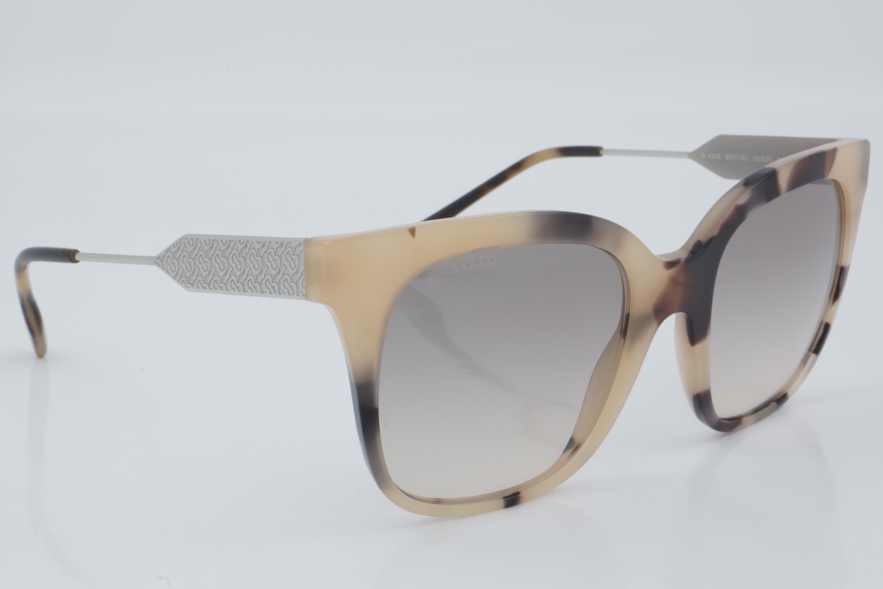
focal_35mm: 75
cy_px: 294
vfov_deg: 18.2
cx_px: 442
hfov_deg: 27.0
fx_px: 1839
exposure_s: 1/4
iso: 100
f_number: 32
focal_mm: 50
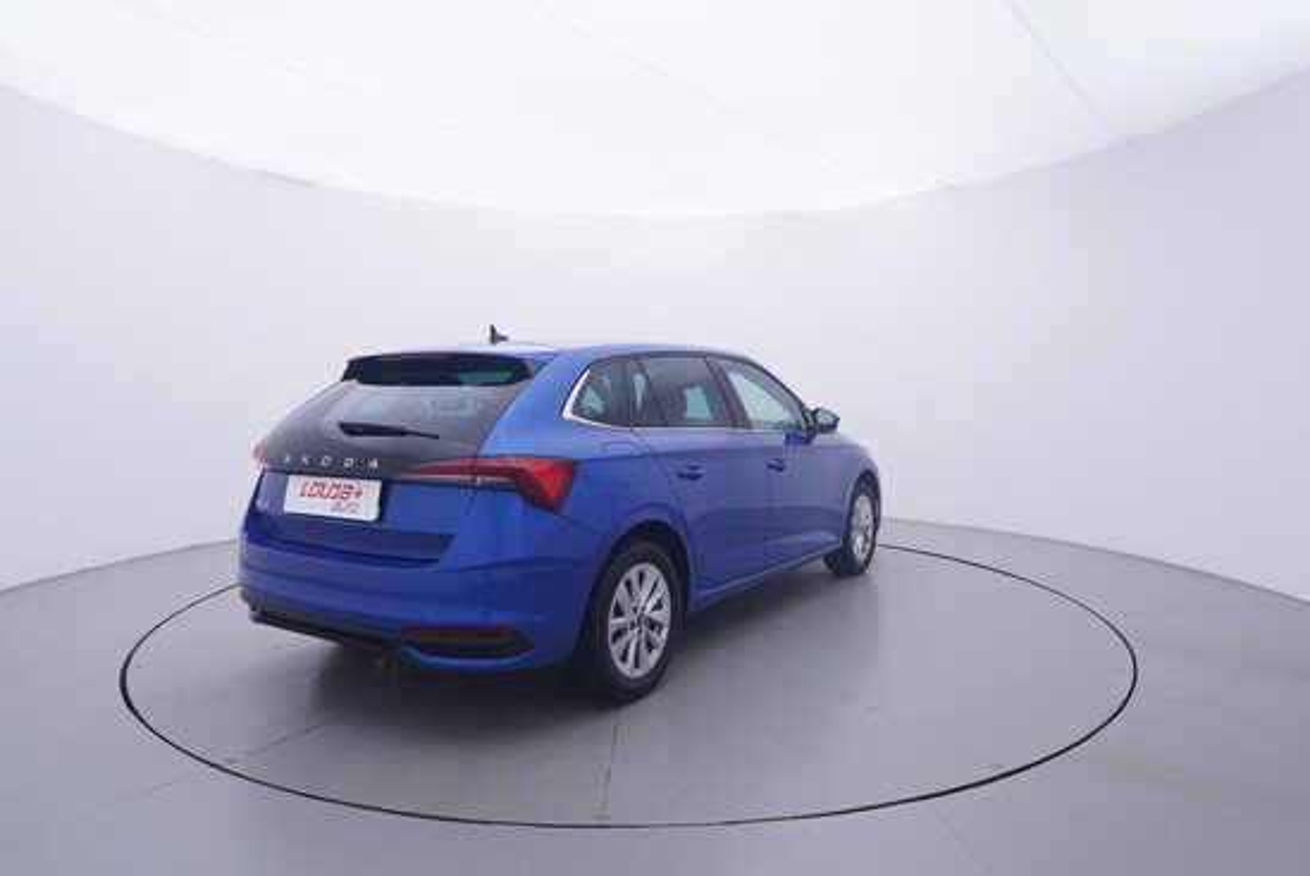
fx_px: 819
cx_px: 655
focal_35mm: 22
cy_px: 438
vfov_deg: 56.2
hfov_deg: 77.3
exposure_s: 1/80
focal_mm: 15
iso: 200
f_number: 5
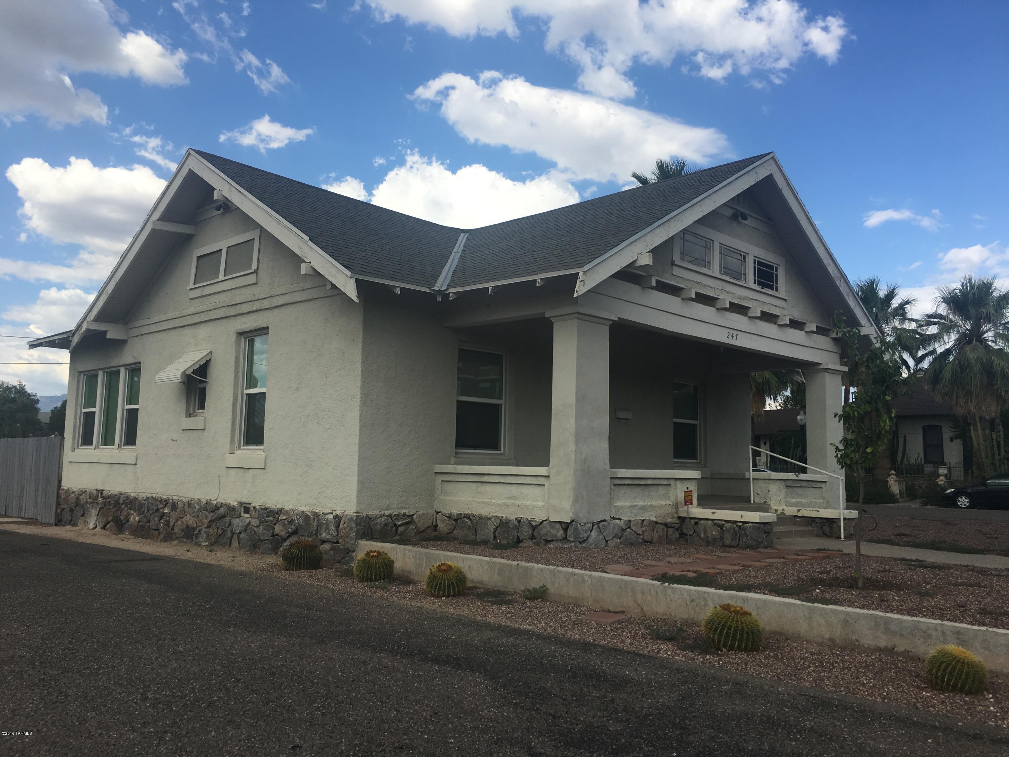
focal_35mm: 29
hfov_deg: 61.7
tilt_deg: +8.0
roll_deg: -1.9
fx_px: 845
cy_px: 378
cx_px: 504
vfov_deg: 48.2
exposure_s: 1/1282
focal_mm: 4.15
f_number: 2.2
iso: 25
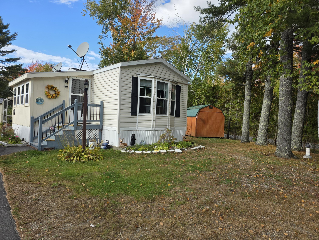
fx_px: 212
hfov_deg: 73.9
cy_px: 120
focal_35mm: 23
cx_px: 160
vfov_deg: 58.9
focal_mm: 6.3
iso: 80
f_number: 1.7
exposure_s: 1/1704
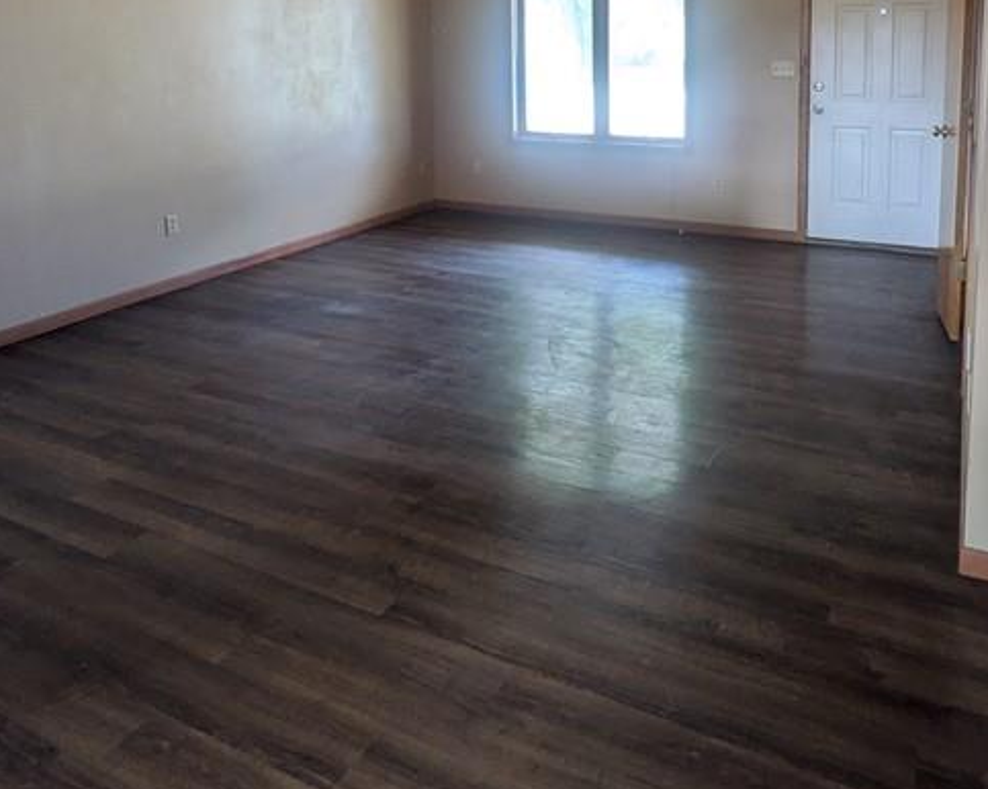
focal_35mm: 29
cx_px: 548
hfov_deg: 60.3
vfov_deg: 46.2
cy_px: 114
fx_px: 848
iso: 104
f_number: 2.2
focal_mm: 1.83
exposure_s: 1/24
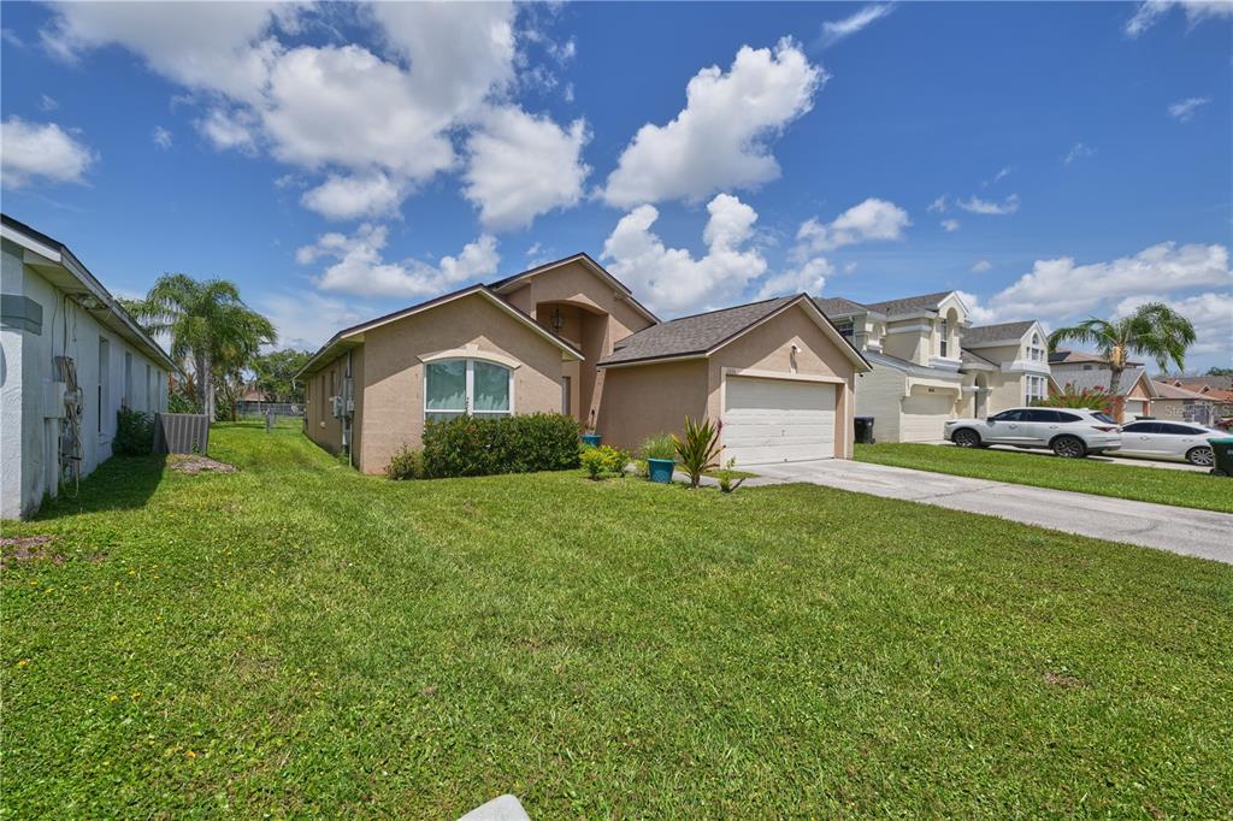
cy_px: 410
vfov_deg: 81.2
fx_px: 479
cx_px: 616
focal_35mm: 14
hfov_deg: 104.3
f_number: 11
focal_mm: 14
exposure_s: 1/200
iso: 100
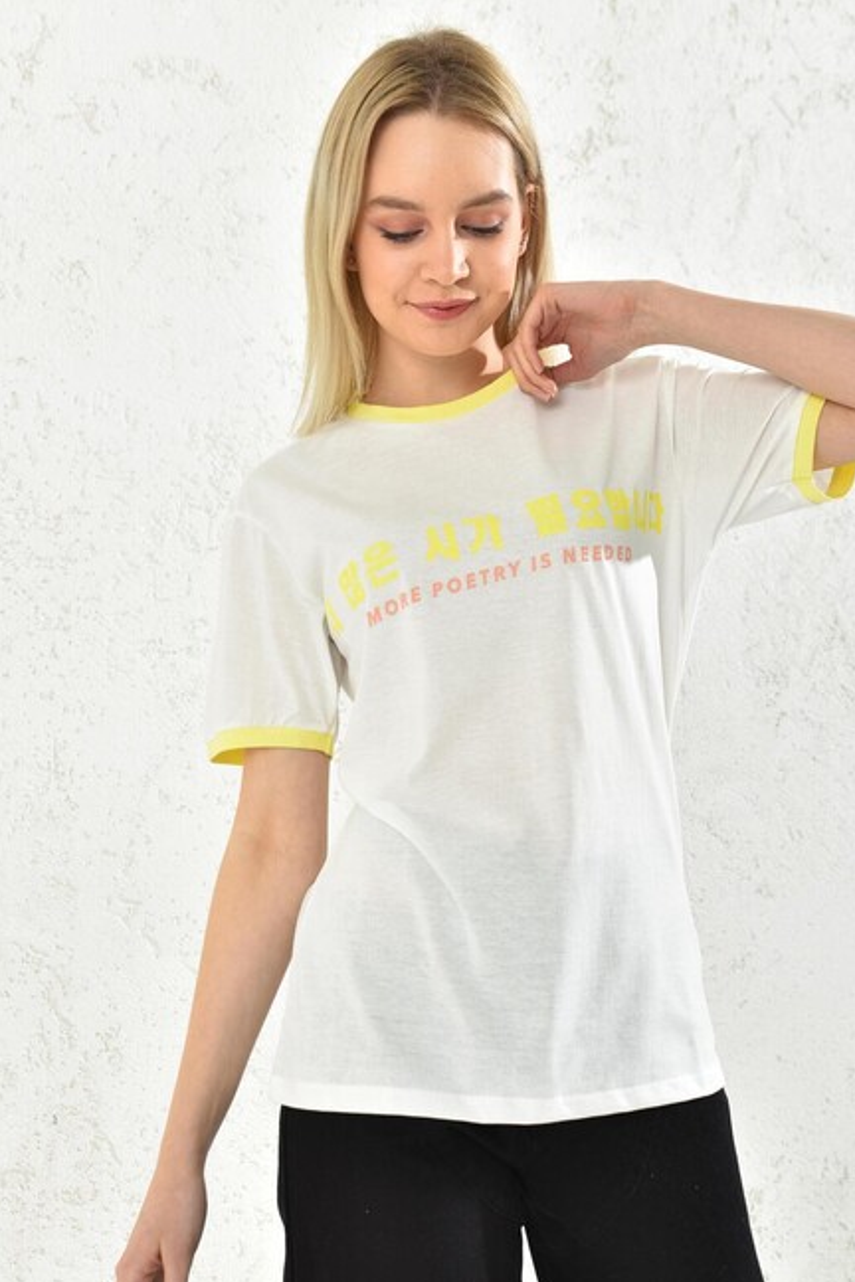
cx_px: 463
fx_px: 1567
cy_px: 675
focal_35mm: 44
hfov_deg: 30.5
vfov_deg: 44.5
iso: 100
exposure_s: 1/160
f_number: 7.1
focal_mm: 38
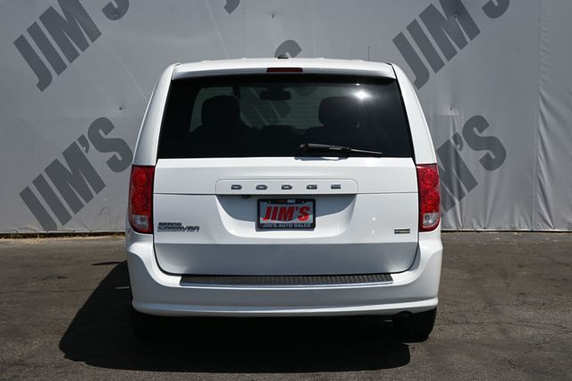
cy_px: 190
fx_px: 977
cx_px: 286
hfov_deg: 32.6
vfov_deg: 22.1
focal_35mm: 62
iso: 100
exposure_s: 1/400
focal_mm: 41
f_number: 7.1
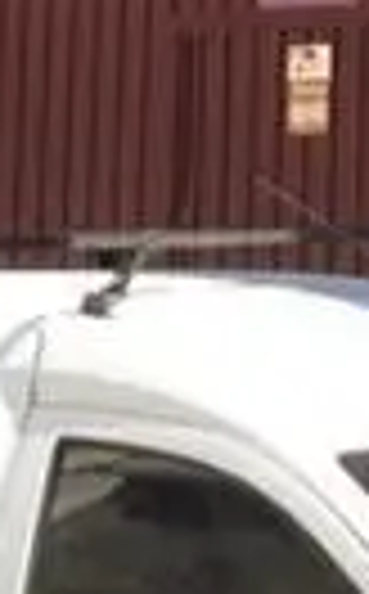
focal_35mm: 196
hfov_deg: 6.3
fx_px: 3168
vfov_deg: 9.9
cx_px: 907
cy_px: -596
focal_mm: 3.3
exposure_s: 1/657
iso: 32
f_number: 2.4
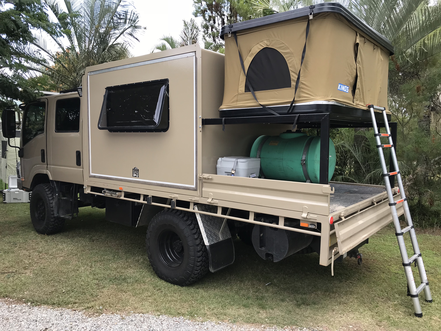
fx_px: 357
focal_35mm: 28
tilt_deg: -3.7
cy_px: 166
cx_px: 220
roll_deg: +2.7
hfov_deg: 63.4
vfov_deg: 49.7
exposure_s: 1/361
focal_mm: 3.99
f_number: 1.8
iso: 20
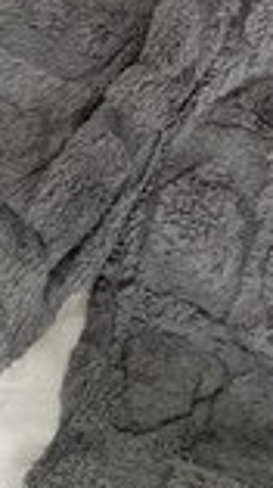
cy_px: -11
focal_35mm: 96
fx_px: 1239
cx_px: 341
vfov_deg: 21.4
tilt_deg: -82.8
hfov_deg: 12.2
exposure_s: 1/122
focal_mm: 4.25
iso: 50
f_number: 1.8
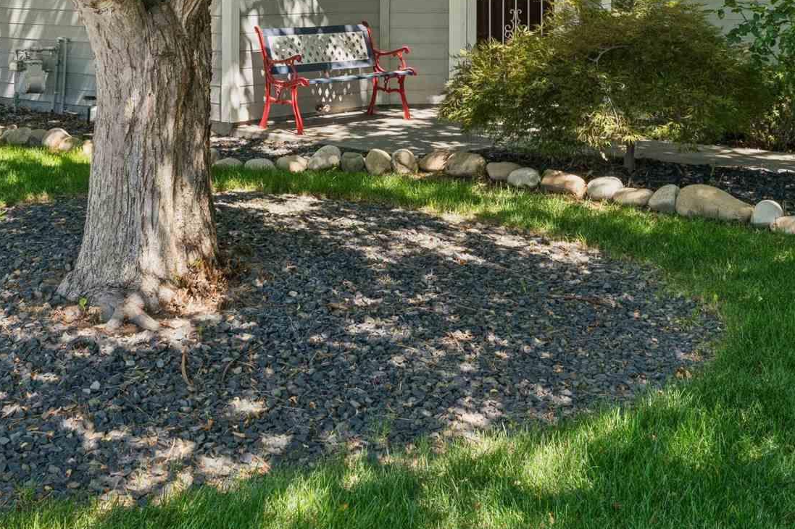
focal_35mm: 57
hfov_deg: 35.0
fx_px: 1261
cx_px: 425
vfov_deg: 22.6
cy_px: -33
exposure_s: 1/30
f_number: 13
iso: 400
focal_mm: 20.4
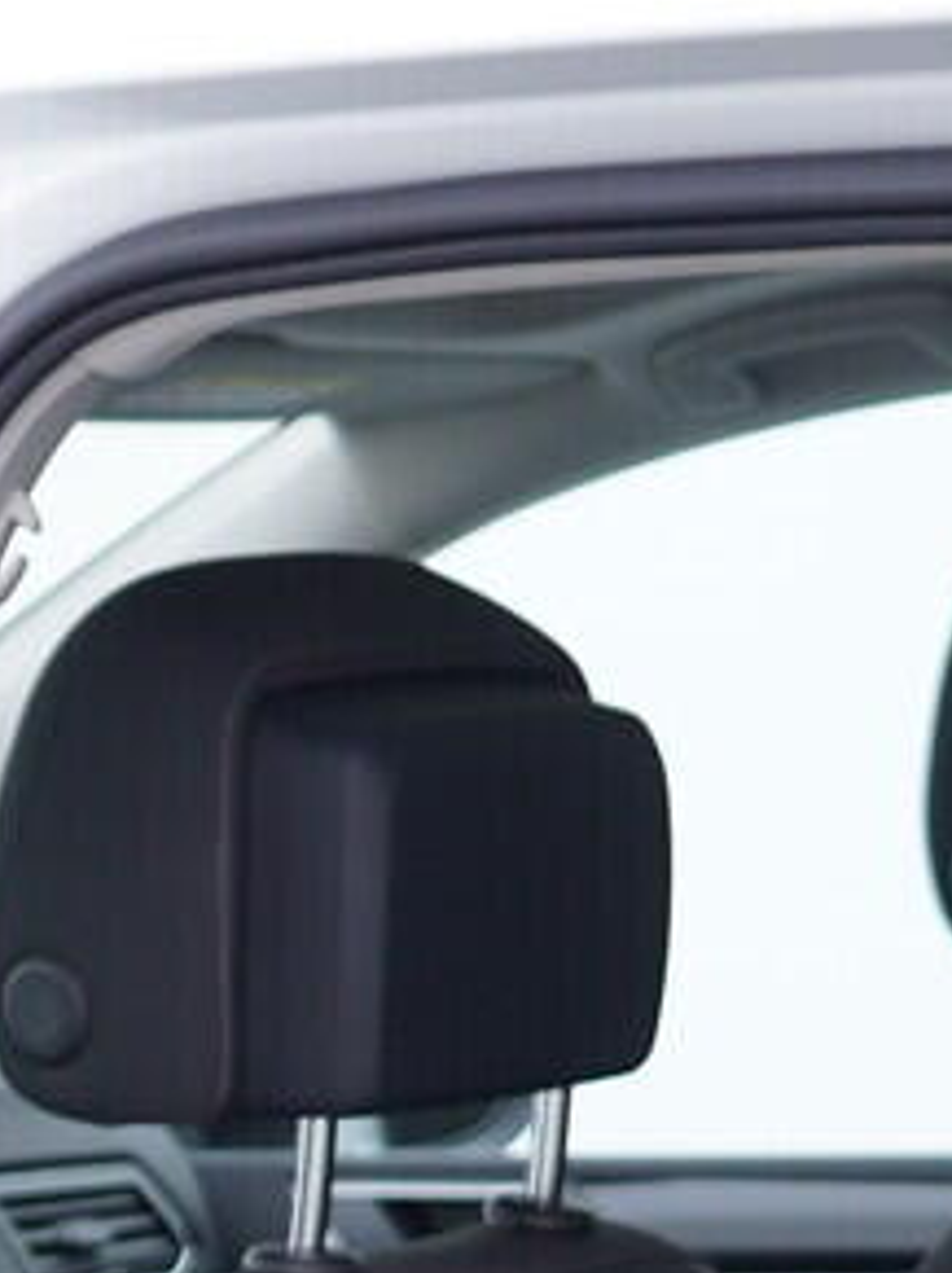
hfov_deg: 8.6
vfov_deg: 11.0
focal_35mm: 172
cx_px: 92
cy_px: 1967
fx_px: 6316
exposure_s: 1/50
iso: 125
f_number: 3.2
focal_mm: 24
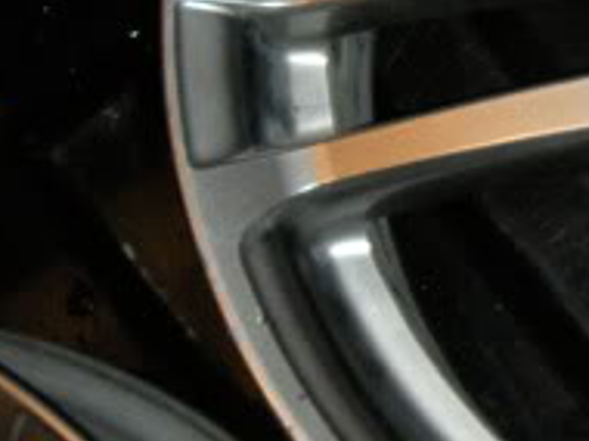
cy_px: -31
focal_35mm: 118
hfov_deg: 15.3
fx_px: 2005
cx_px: 911
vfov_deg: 12.3
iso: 200
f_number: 3.8
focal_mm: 5.9
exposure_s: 1/60
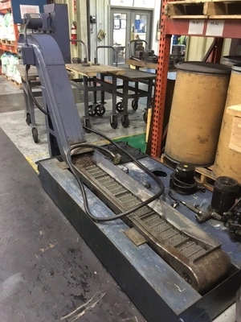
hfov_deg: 48.2
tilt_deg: -26.3
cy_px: 161
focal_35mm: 29
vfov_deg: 61.7
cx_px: 120
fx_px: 269
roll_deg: -0.1
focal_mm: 4.15
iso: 320
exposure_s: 1/15
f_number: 2.2
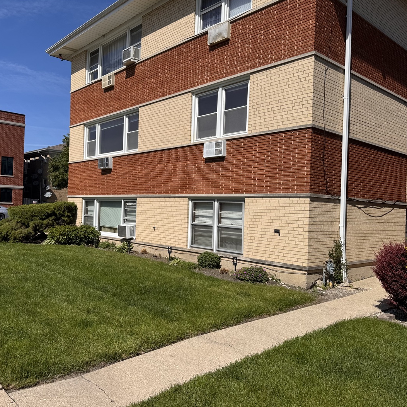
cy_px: 203
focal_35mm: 29
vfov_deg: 55.6
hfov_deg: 55.1
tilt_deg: -1.8
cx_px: 156
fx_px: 386
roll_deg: -2.5
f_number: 1.78
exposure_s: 1/7092
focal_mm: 6.76
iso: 80
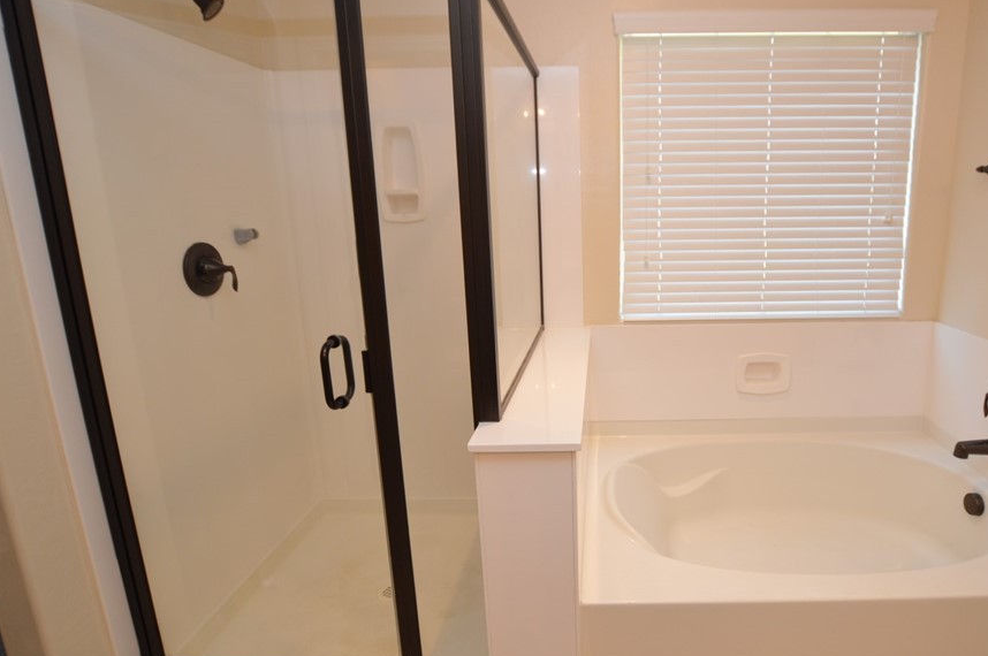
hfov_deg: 85.8
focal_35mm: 19
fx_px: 521
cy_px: 330
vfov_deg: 64.4
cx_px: 598
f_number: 4
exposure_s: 1/60
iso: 400
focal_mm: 10
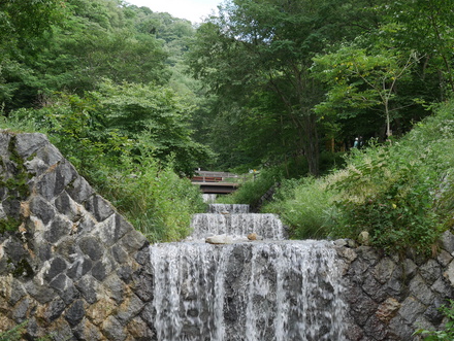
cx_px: 256
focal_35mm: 60
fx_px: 788
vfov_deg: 24.4
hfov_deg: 32.1
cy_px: 220
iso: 200
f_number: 4.9
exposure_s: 1/125
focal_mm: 22
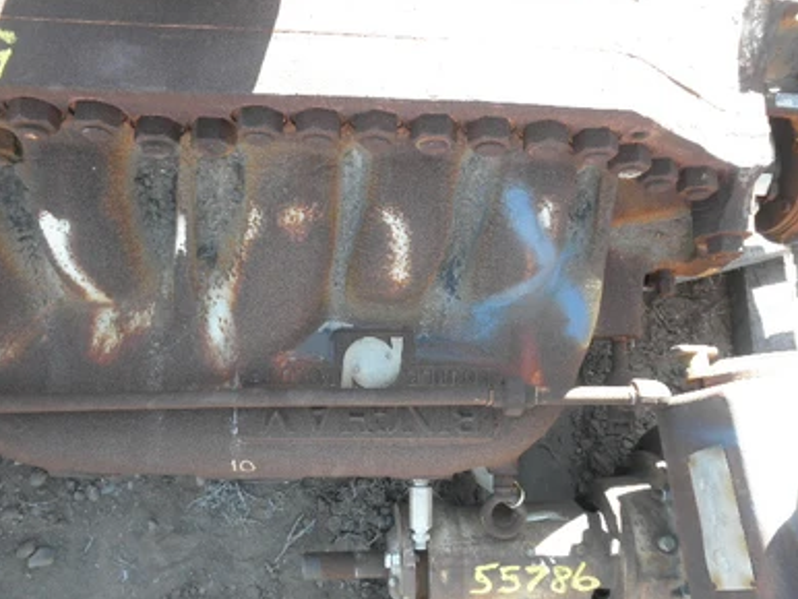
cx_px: 395
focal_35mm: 29
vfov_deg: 48.3
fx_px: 669
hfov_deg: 61.6
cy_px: 297
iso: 64
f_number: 3
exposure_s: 1/50
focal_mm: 5
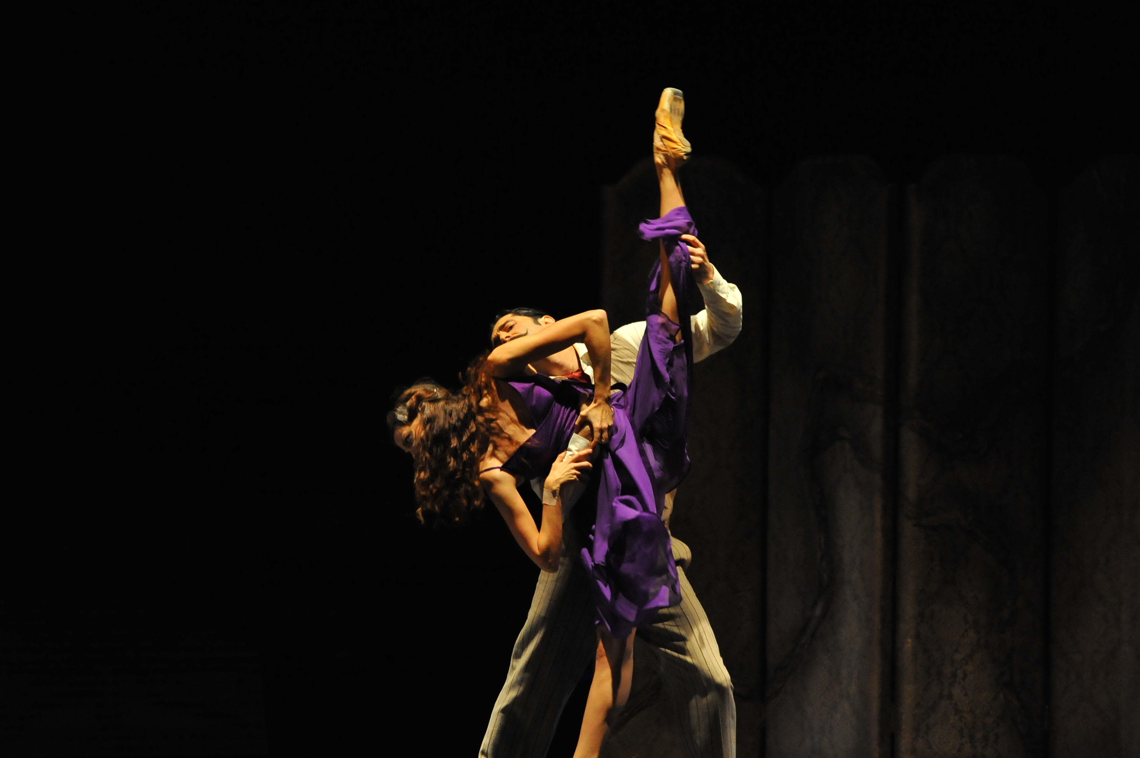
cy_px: 450
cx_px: 521
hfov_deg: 9.5
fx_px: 6866
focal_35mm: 217
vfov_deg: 6.3
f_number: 4
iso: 4000
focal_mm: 180
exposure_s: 1/160
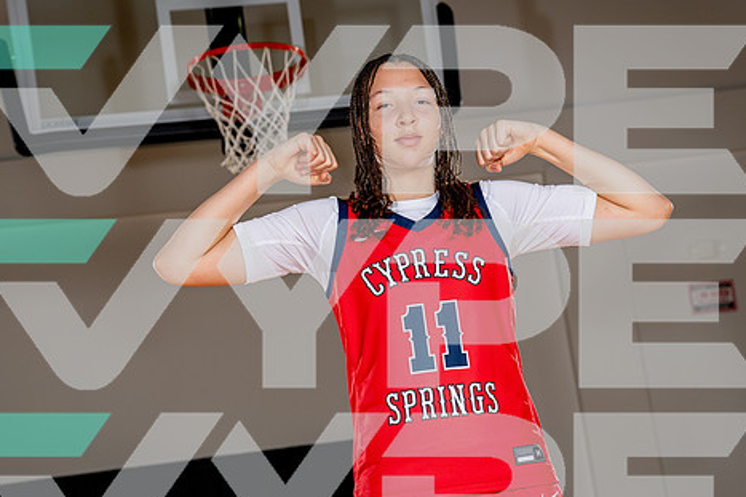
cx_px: 356
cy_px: 304
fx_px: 1802
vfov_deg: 15.7
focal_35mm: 87
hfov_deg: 23.4
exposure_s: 1/250
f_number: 5.6
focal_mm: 70
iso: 200
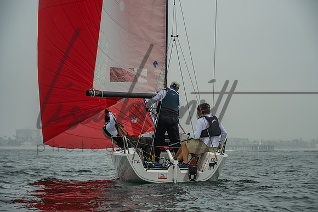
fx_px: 1381
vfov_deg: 8.8
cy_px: 106
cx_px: 163
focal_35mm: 156
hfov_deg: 13.1
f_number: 9
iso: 800
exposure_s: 1/1600
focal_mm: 150
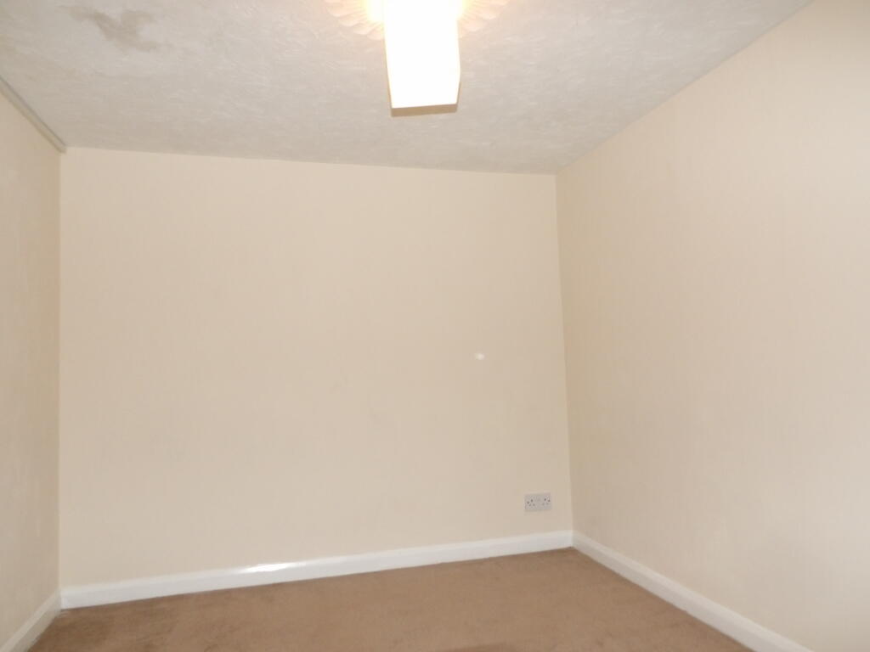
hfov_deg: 71.6
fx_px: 603
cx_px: 435
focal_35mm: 24
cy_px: 326
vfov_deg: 56.8
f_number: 4.1
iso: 400
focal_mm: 4.3
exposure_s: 1/15
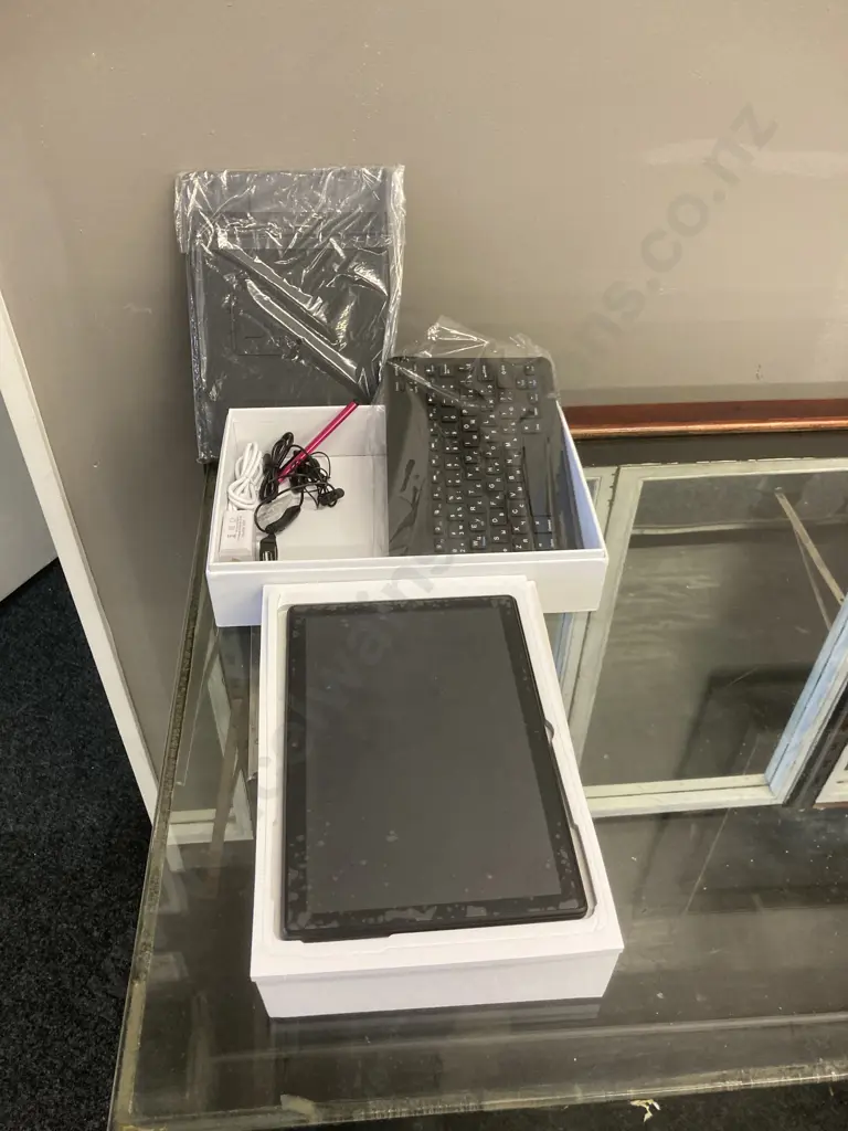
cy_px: 566
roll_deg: -1.5
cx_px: 424
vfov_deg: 63.4
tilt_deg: -42.5
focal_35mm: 28
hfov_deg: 49.7
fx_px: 915
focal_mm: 3.99
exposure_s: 1/50
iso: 160
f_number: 1.8
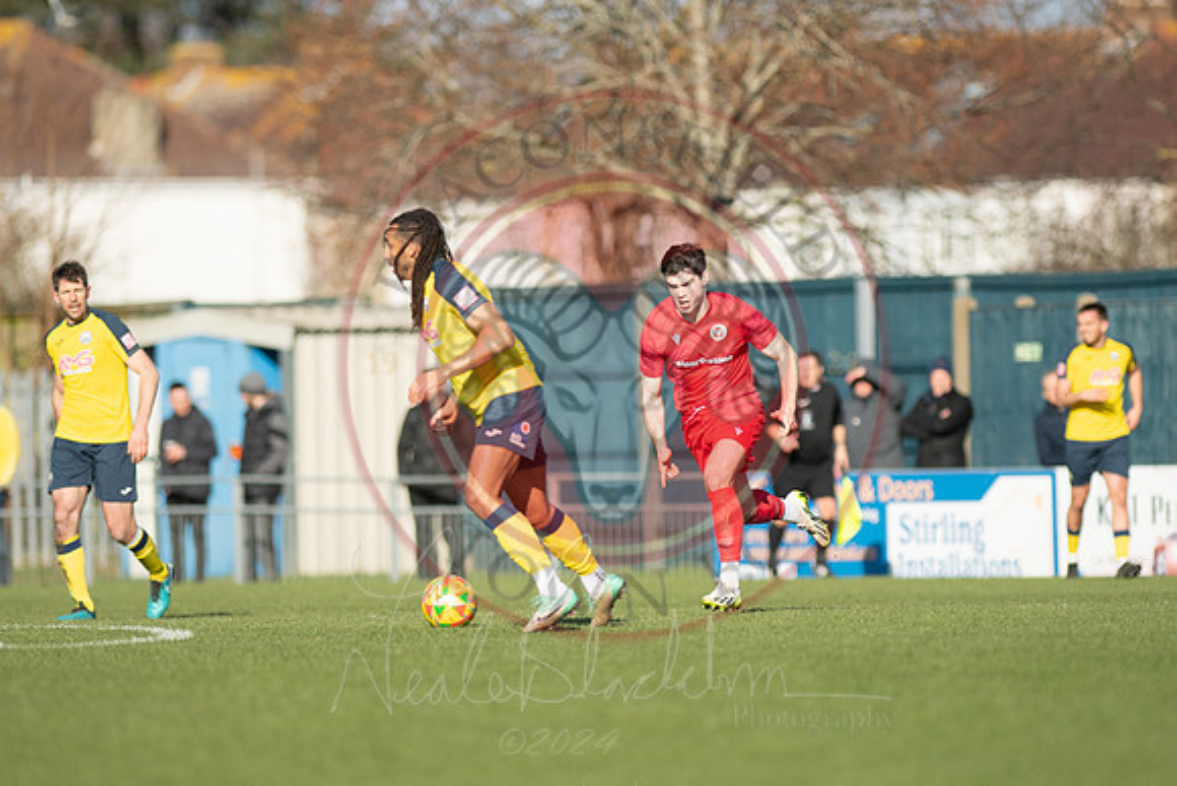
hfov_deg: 4.6
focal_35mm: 450
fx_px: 14715
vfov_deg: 3.1
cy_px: 393
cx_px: 588
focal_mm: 300
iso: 250
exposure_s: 1/5000
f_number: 2.8
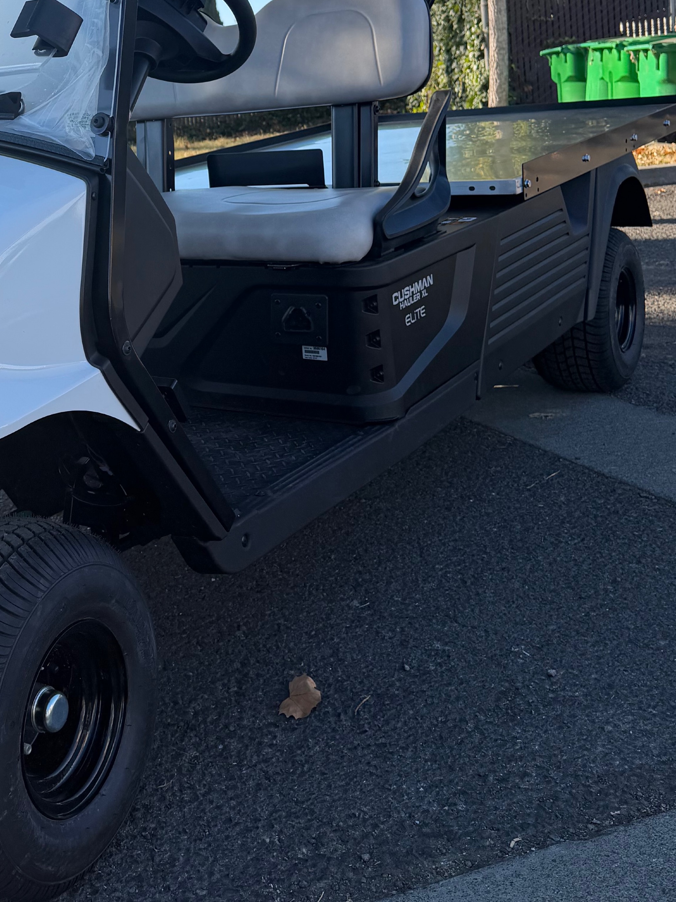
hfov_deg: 30.7
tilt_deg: -8.4
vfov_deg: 41.1
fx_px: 1172
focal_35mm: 45
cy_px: 254
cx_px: 61
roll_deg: +6.3
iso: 80
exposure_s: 1/1770
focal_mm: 6.76
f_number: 1.78
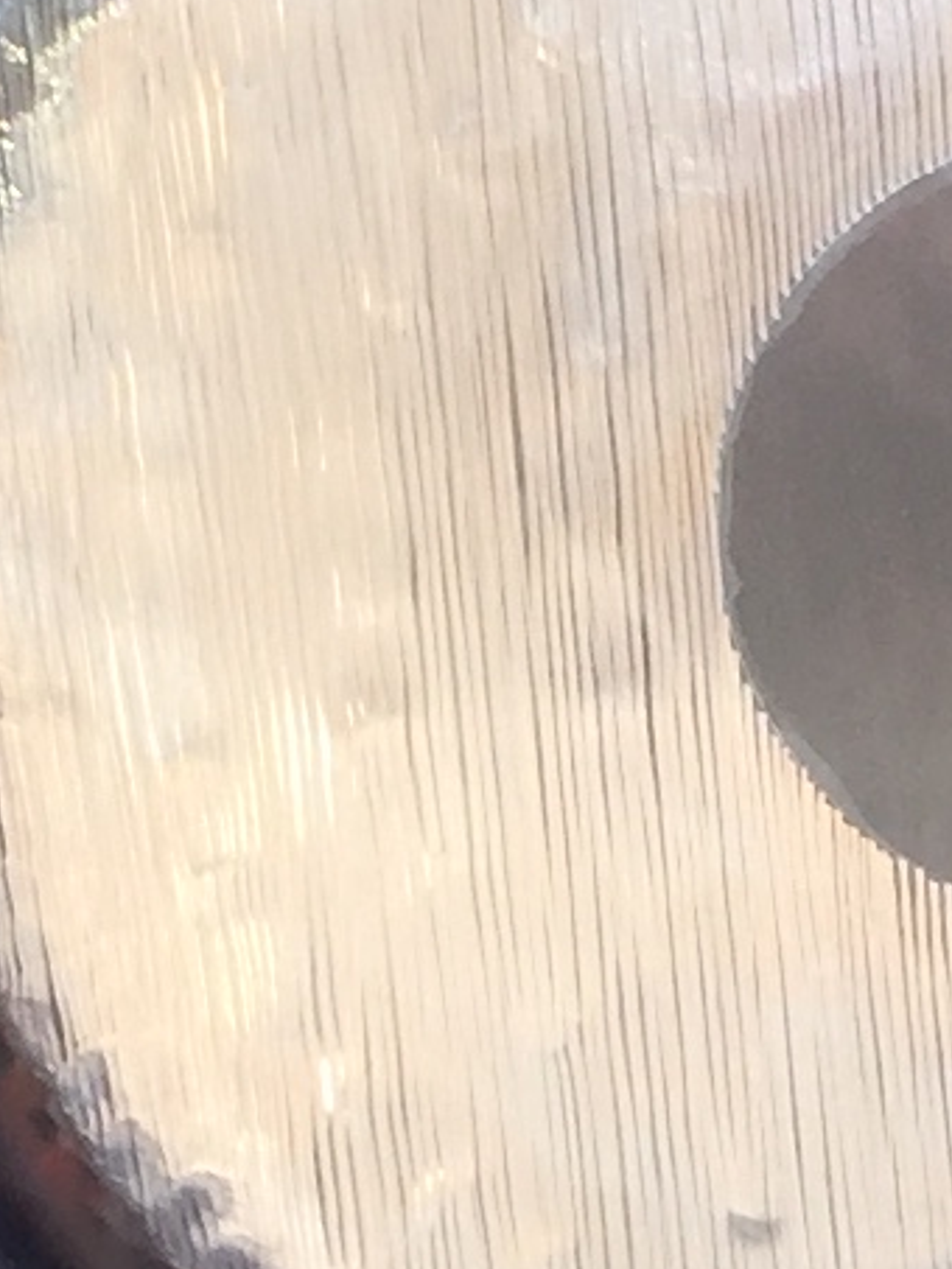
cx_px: 1078
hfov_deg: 7.1
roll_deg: +0.5
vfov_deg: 9.4
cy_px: 1389
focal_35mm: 209
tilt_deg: -11.0
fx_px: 7660
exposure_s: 1/100
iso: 40
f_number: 2.2
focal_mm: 4.15
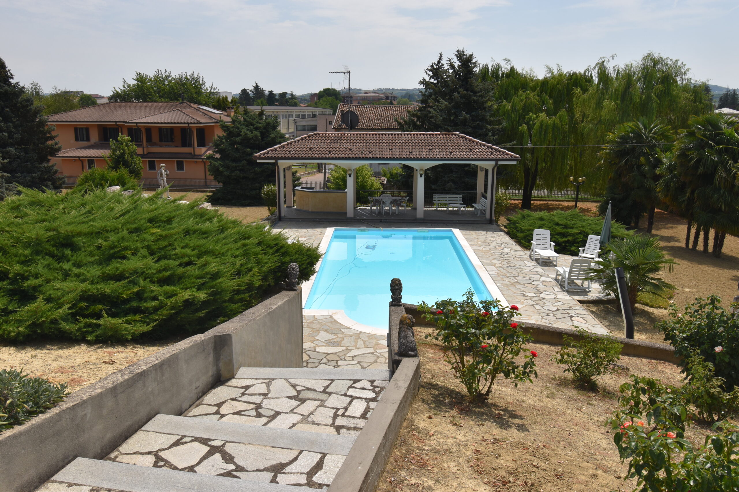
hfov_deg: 61.9
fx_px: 616
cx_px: 370
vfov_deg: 43.6
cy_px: 246
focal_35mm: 30
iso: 100
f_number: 11
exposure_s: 1/200
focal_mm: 20
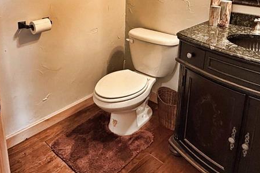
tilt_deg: -15.6
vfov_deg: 38.0
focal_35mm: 33
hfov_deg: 57.2
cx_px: 131
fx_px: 238
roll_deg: -0.5
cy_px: 27
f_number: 2.2
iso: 640
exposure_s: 1/60
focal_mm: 2.22
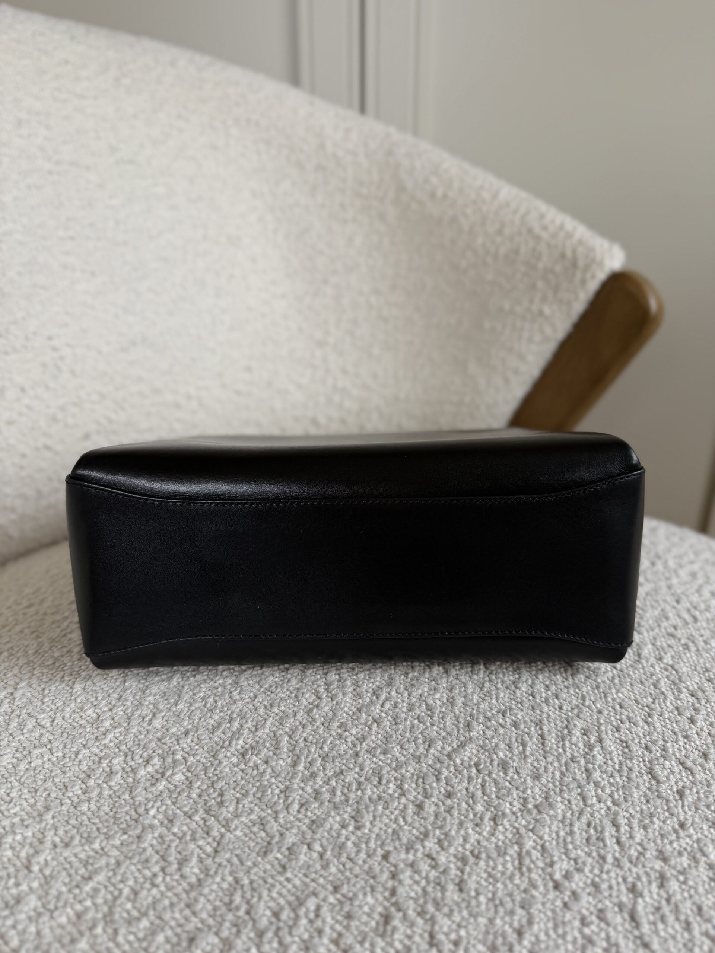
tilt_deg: -23.0
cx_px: 358
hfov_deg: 56.8
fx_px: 661
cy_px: 476
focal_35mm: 24
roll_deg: -0.2
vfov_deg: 71.6
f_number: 1.78
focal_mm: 6.76
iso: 64
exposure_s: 1/232
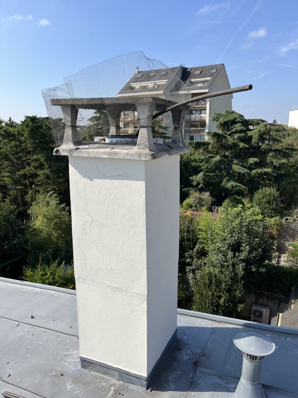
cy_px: 199
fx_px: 298
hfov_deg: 53.1
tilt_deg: -12.4
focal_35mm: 26
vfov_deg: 67.3
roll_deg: +2.3
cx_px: 149
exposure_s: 1/3876
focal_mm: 5.1
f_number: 1.6
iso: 50
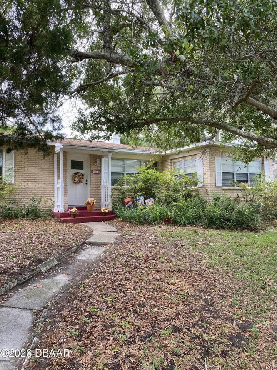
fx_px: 277
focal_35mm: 26
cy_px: 185
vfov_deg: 67.3
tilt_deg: +4.7
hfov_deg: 53.1
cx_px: 138
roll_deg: +1.5
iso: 32
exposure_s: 1/317
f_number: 1.8
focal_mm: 4.25
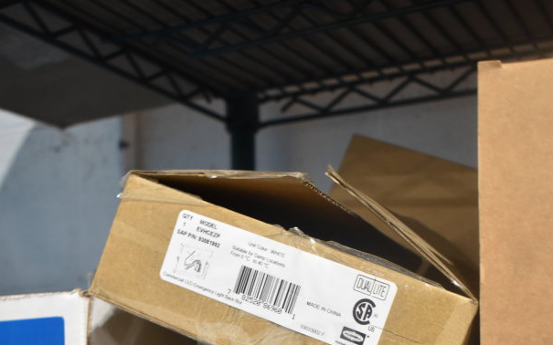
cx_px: 275
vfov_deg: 21.1
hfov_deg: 35.2
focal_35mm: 58
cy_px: 395
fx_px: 871
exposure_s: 1/40
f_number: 4
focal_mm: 25
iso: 800
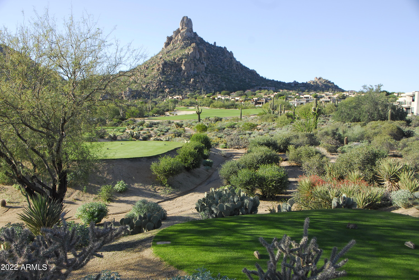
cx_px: 210
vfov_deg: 37.0
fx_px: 419
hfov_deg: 53.1
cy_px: 140
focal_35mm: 36
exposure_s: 1/250
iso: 200
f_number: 7.1
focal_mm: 24
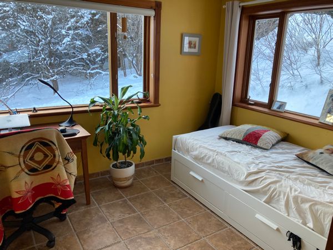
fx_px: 269
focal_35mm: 28
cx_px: 166
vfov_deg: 49.7
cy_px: 125
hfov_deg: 63.4
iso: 80
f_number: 1.8
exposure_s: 1/89
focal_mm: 3.99
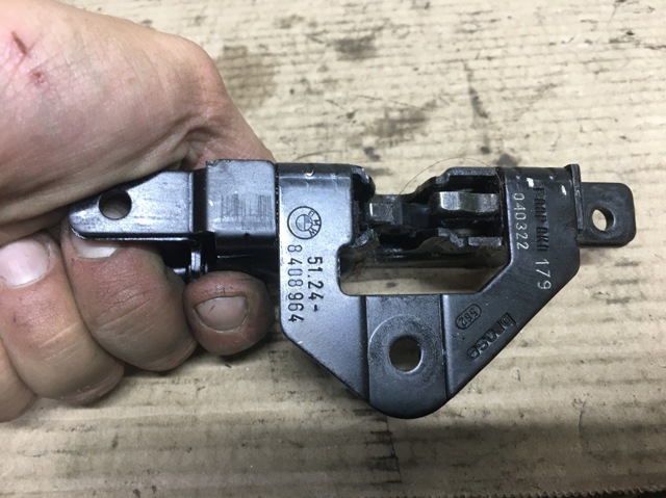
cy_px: 249
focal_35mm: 29
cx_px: 333
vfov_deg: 48.2
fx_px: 558
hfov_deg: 61.7
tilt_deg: -52.2
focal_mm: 4.15
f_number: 2.2
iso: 100
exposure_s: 1/33
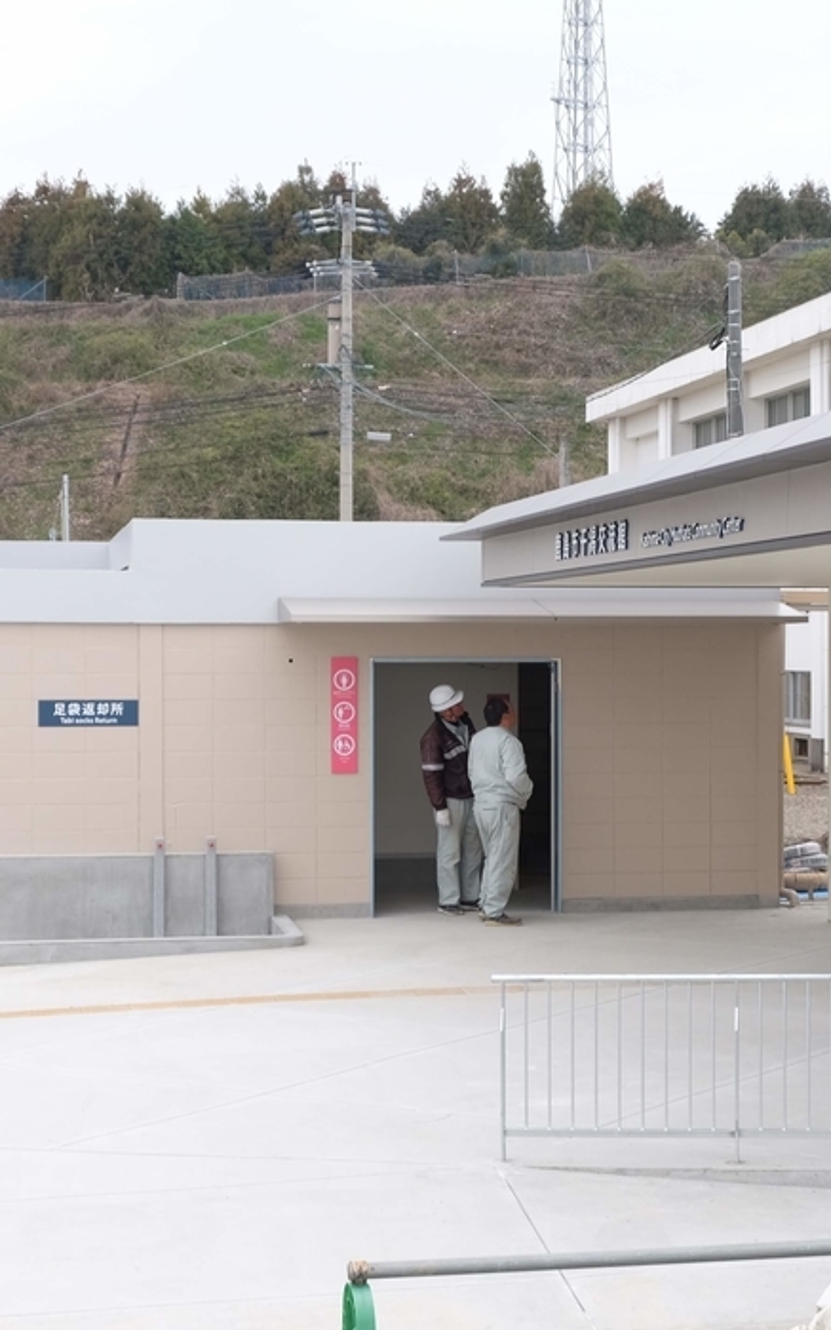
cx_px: 574
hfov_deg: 18.5
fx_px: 2536
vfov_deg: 29.4
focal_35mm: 70
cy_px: 645
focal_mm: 26.5
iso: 200
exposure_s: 1/125
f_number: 5.6
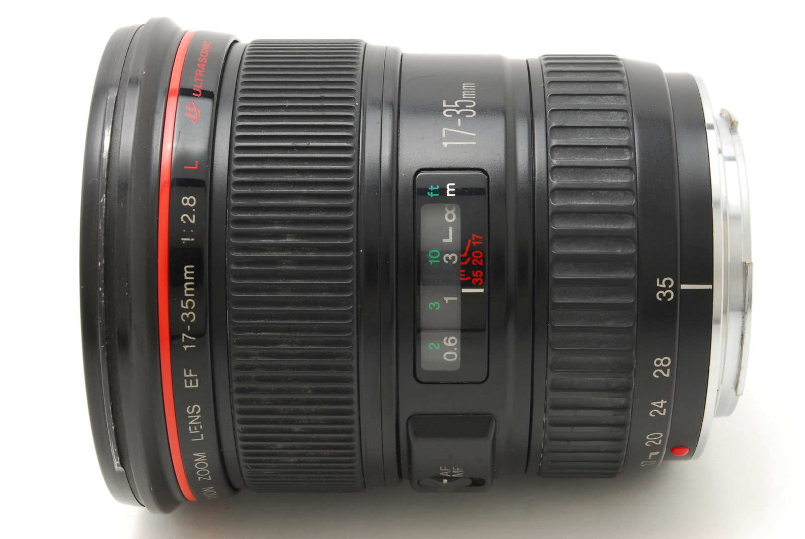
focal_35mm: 82
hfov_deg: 24.6
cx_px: 402
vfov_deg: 16.6
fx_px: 1847
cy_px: 270
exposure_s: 1/125
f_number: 18
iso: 400
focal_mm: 55
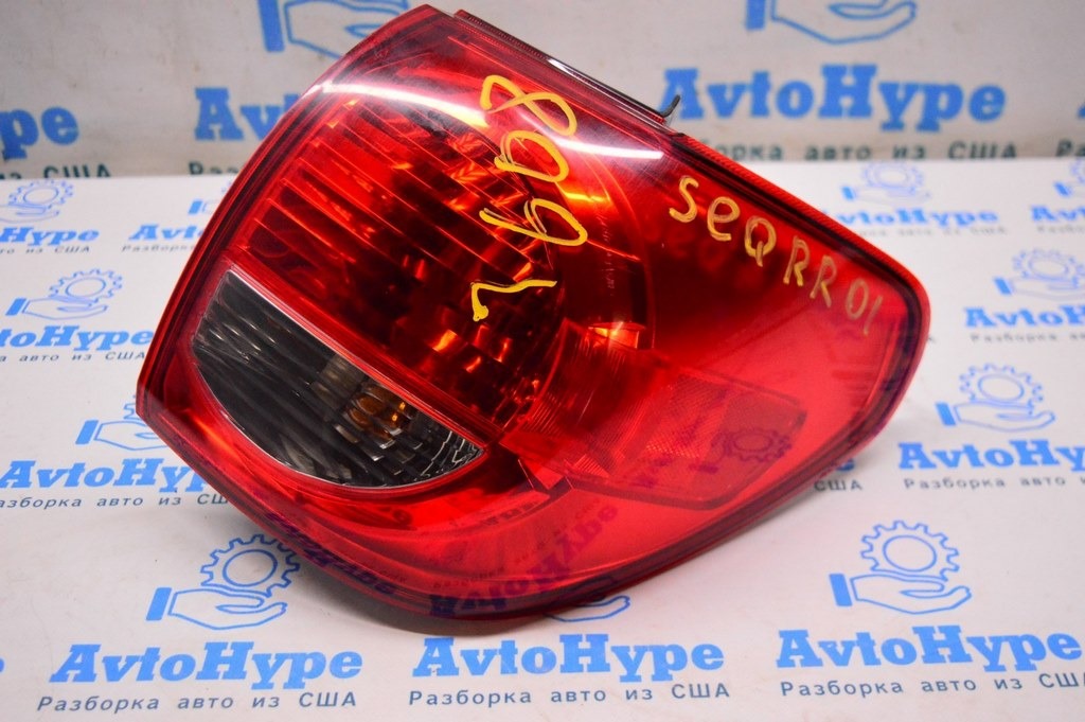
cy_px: 361
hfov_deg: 46.4
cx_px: 542
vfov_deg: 31.8
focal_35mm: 42
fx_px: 1265
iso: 3200
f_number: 4.2
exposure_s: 1/400
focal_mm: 28
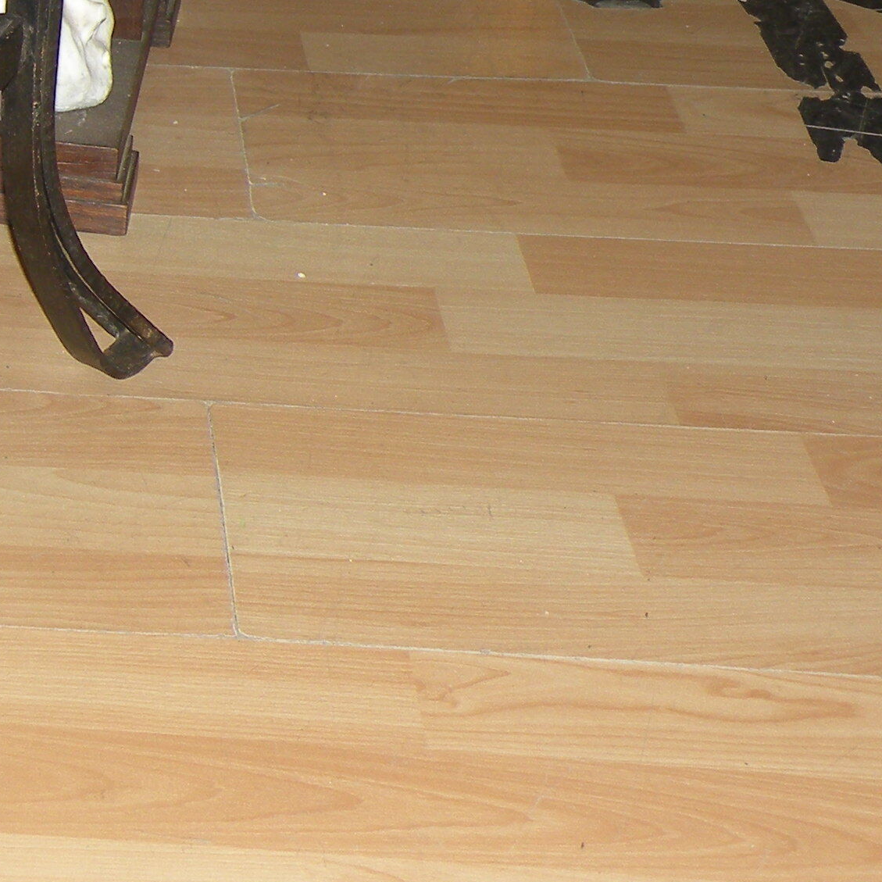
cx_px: -249
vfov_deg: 14.2
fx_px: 3459
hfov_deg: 14.0
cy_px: -100
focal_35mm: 120
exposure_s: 1/60
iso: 64
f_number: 3.2
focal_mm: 7.4
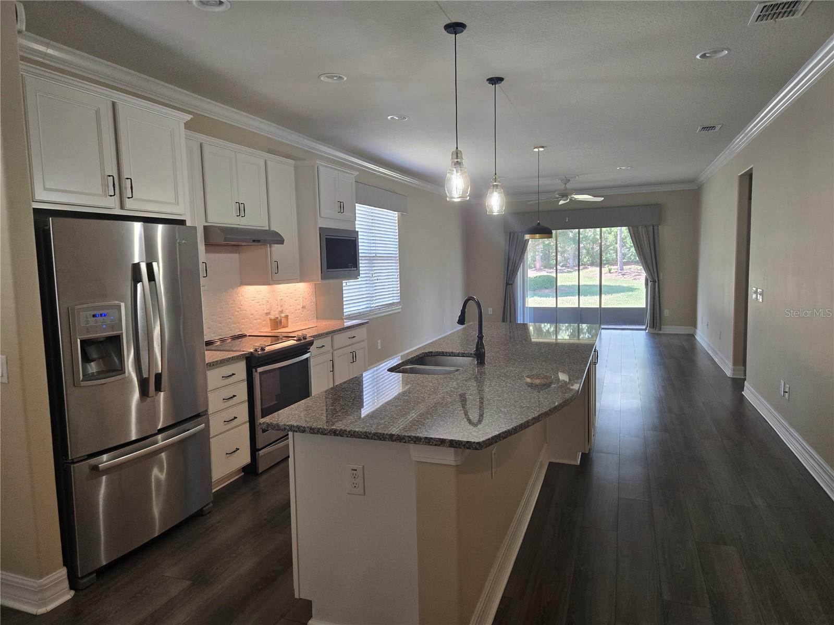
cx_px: 417
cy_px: 312
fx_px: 554
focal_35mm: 23
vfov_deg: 58.9
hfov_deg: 73.9
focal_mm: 5.4
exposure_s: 1/120
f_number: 1.8
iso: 125
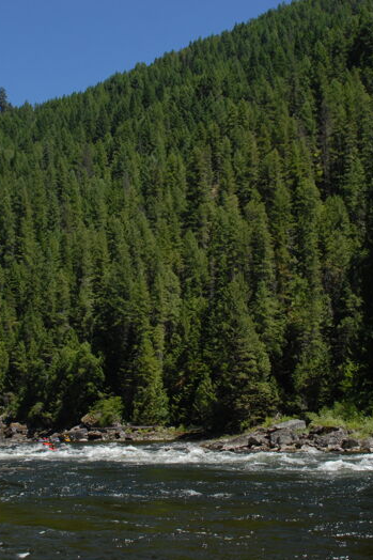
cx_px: 172
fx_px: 855
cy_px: 277
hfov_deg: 24.6
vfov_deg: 36.3
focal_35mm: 55
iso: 200
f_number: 9
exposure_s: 1/200
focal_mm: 24
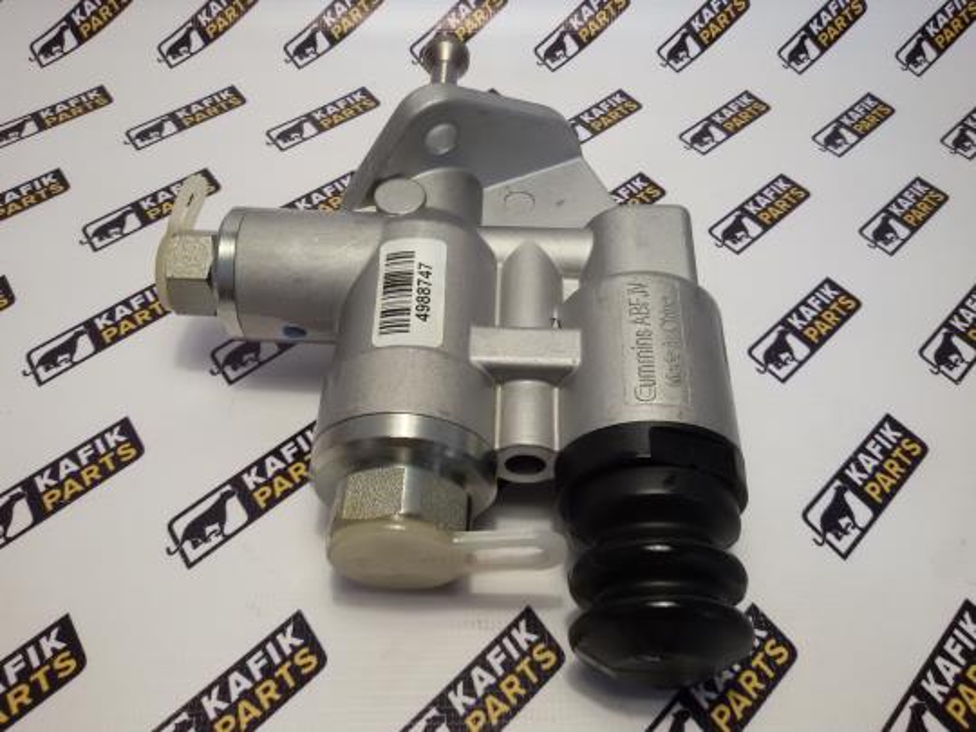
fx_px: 874
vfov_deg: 45.4
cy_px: 366
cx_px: 488
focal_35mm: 31
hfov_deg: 58.4
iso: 50
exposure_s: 1/33
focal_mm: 2.93
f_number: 2.4
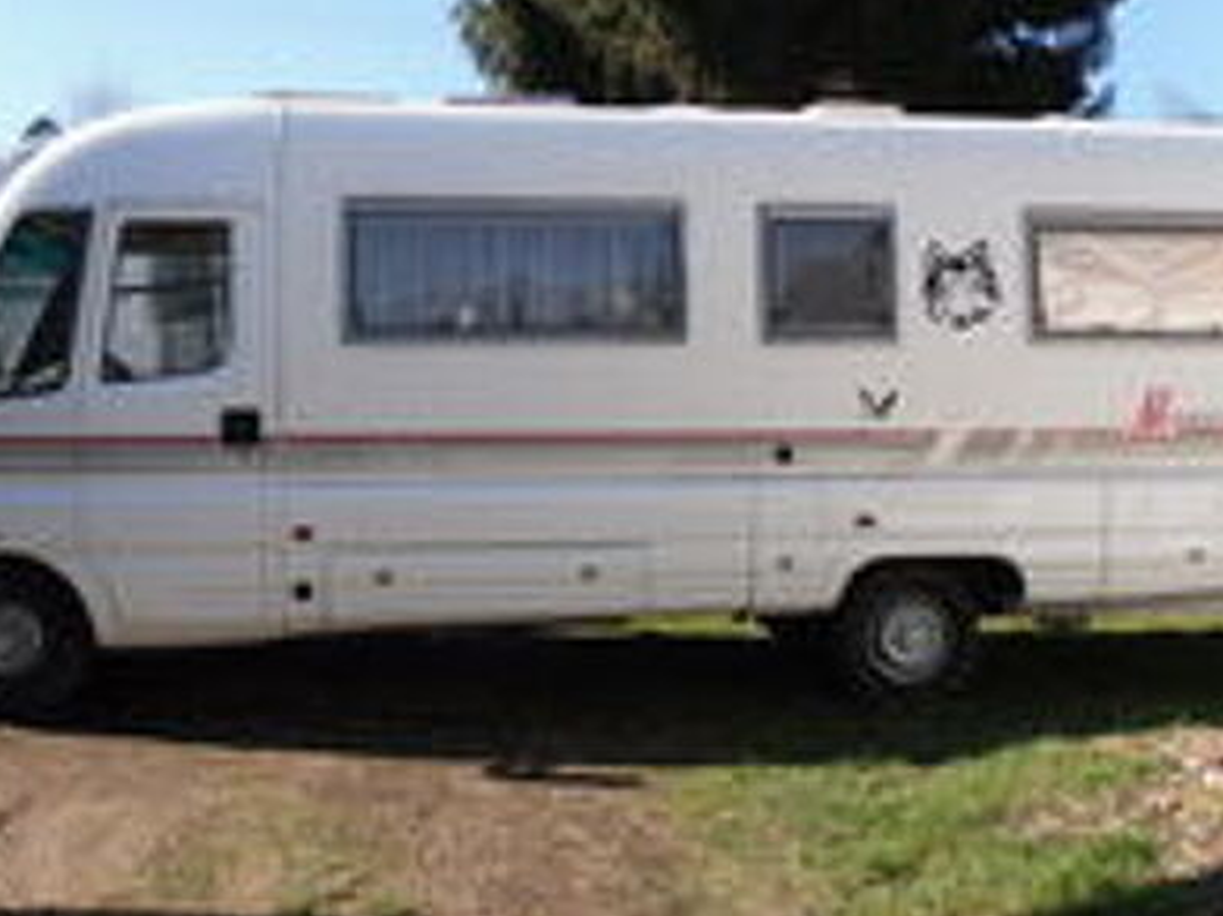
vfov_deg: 33.6
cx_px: 582
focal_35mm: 43
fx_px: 1519
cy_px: 428
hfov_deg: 43.8
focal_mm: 6.3
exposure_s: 1/103
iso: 80
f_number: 8.2
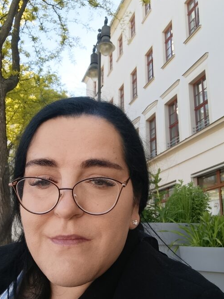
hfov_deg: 38.5
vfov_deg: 50.0
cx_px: 92
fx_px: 319
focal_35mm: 37
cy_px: 167
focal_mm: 3.27
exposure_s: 1/238
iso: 50
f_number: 2.4
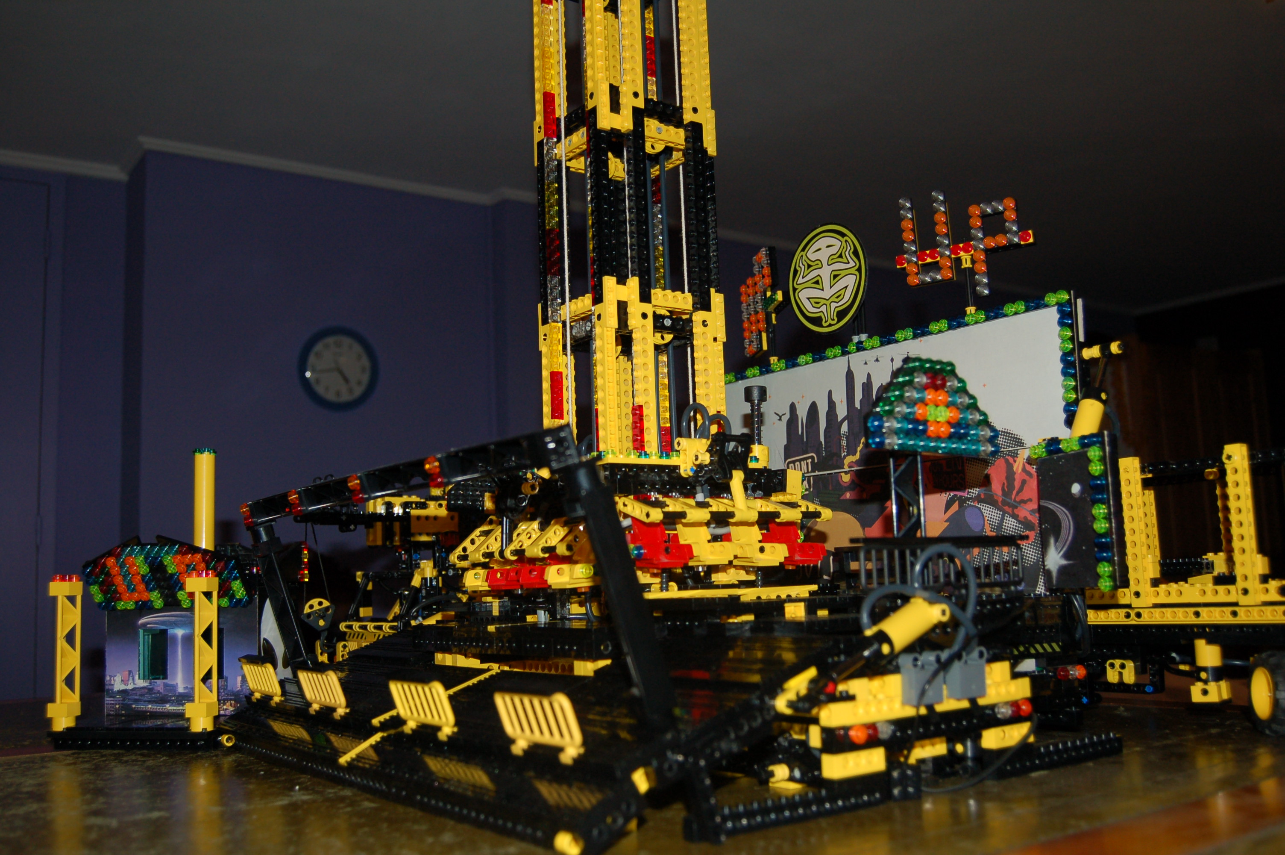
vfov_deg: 39.9
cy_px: 428
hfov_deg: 57.3
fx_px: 1177
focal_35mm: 33
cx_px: 642
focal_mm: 22
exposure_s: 1/60
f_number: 3.8
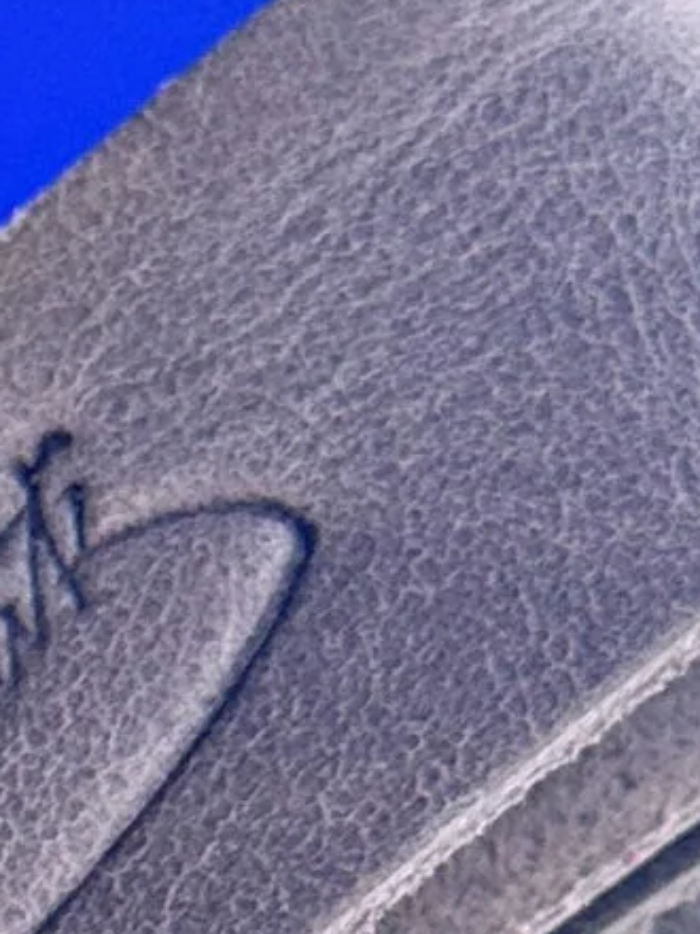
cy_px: 1252
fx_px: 7523
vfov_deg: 7.0
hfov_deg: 5.2
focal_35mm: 279
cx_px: -874
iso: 64
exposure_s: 1/553
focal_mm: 6.76
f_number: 1.78
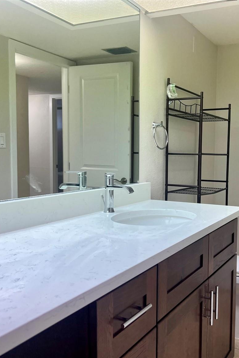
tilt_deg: -5.1
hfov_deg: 35.4
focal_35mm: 37
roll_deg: -0.9
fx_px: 368
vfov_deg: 51.9
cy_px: 183
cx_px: 168
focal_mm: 5.7
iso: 80
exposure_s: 1/120
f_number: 1.5
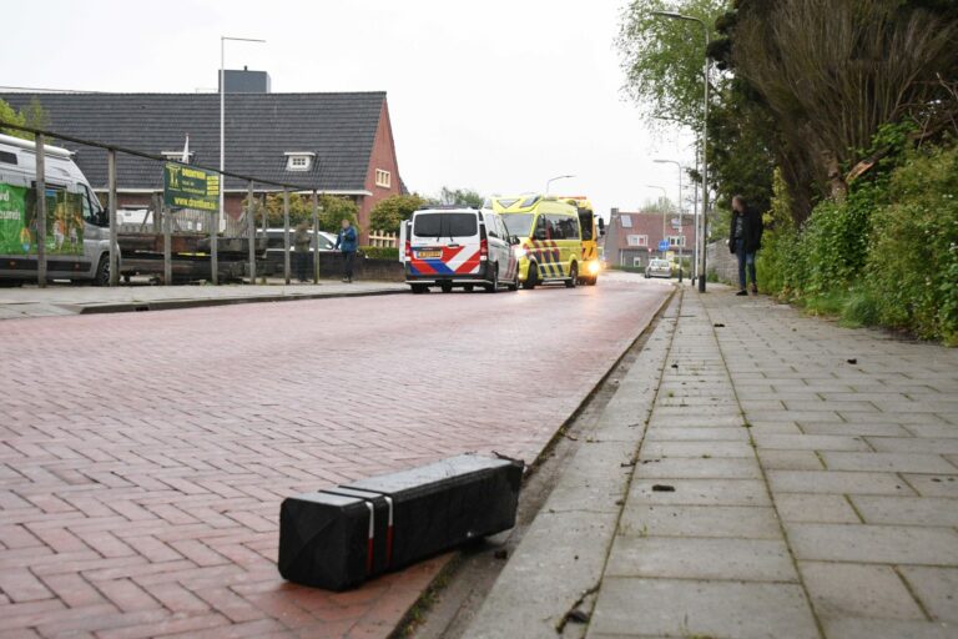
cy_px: 320
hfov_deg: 43.6
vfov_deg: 29.9
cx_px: 479
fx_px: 1197
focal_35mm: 45
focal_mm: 30
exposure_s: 1/400
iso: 4000
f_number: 6.3
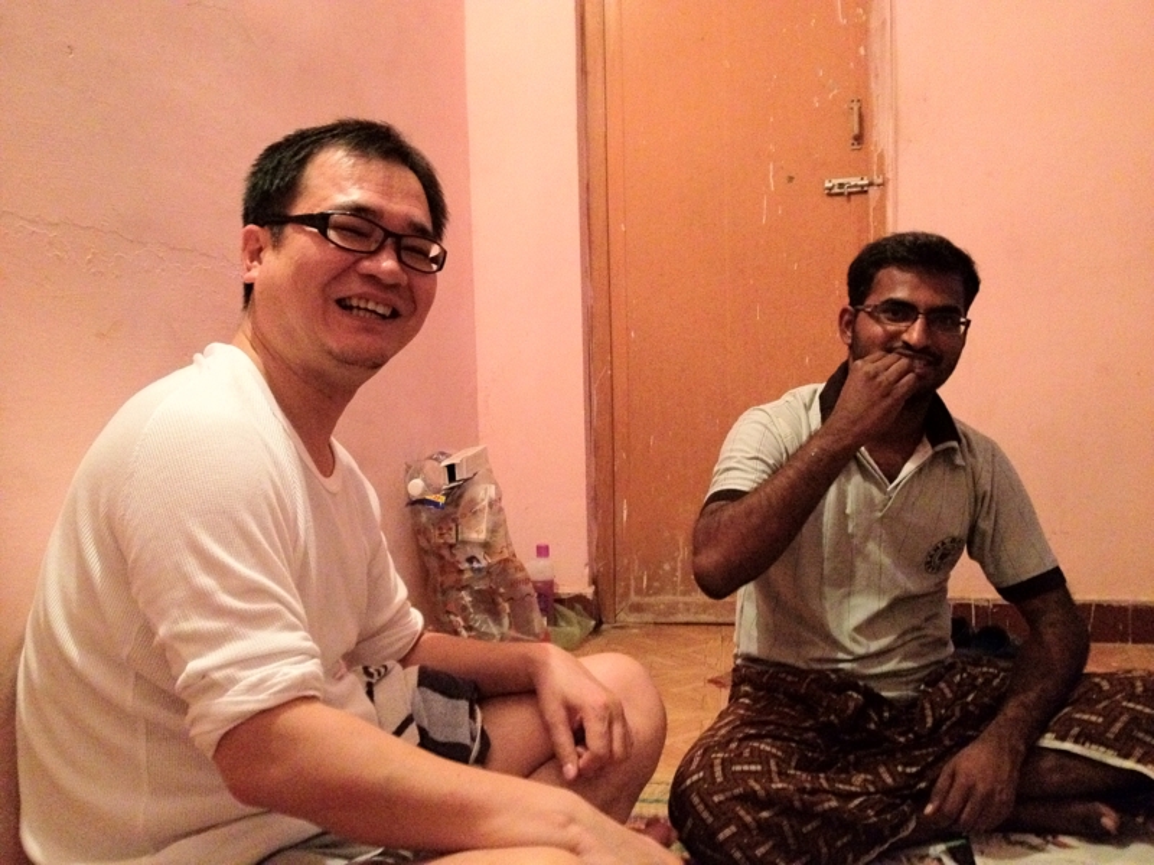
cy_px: 432
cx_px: 577
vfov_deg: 40.7
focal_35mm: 35
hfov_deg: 52.6
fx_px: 1167
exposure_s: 1/15
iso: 800
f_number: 2.4
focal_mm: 4.28
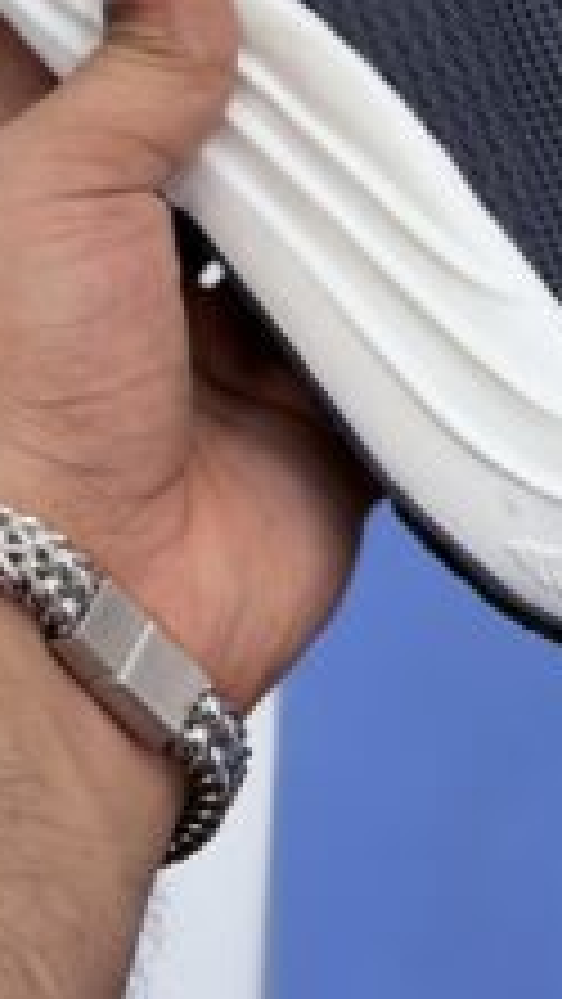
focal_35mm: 136
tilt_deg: -56.9
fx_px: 3600
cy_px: -290
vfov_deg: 15.1
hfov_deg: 8.9
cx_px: 366
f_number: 1.78
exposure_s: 1/336
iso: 64
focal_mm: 6.76
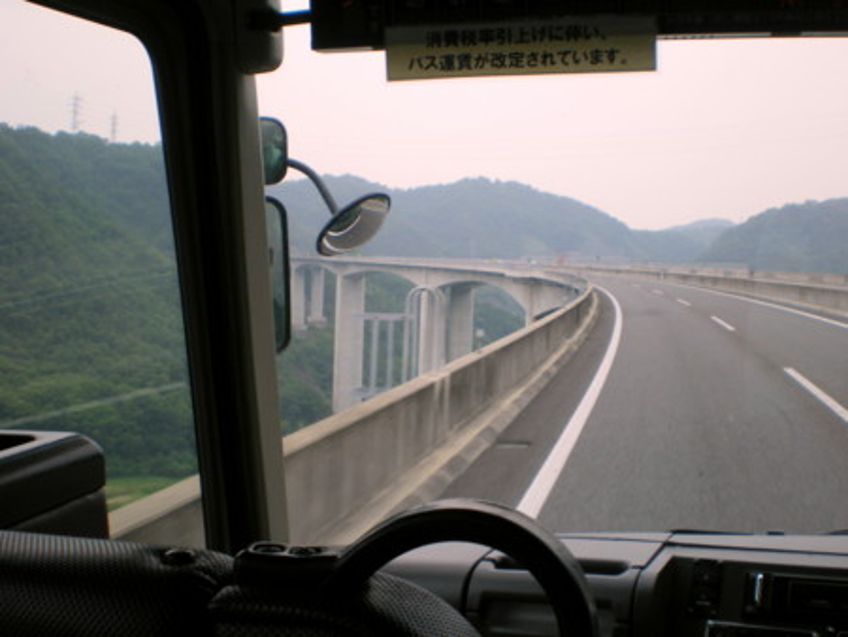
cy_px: 318
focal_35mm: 38
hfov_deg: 49.0
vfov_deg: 37.8
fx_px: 931
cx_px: 424
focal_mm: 6.3
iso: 64
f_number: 4.6
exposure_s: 1/160
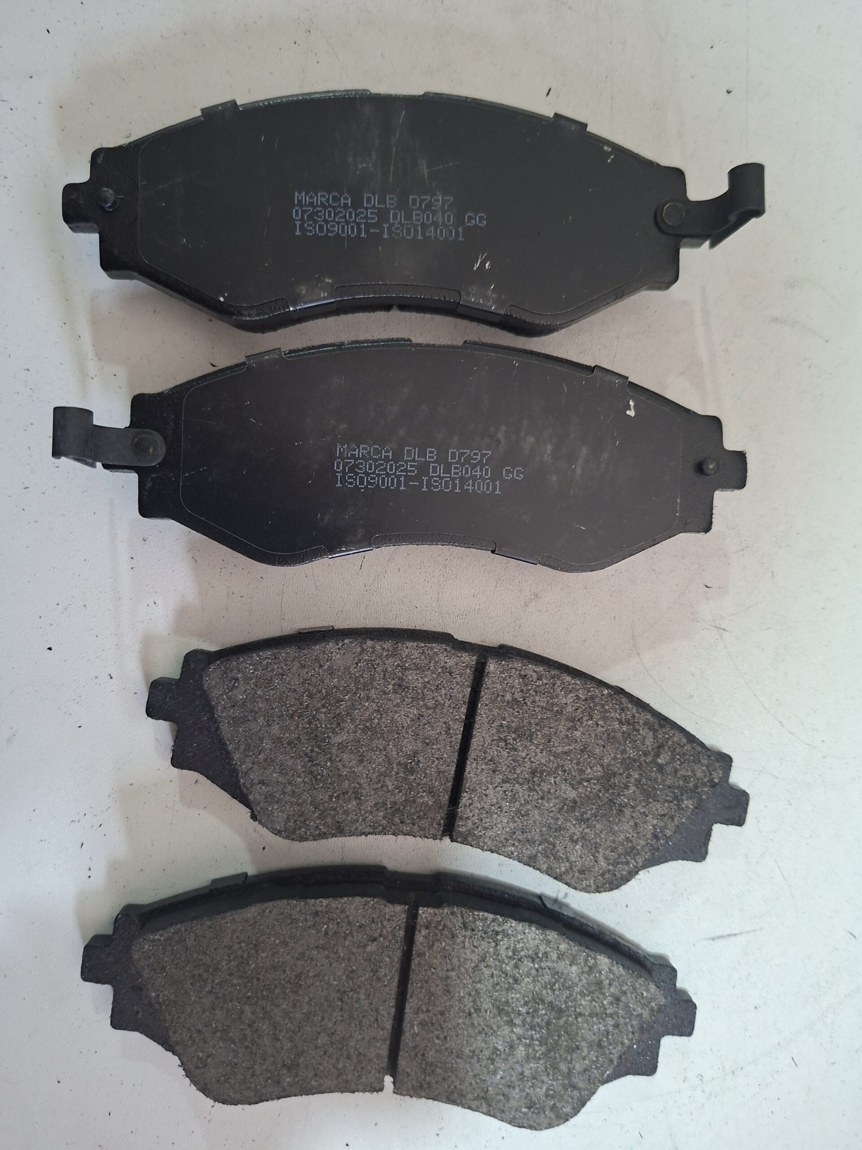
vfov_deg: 73.9
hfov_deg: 58.9
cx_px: 431
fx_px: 764
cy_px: 575
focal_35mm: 23
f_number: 1.8
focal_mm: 5.54
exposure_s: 1/30
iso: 400
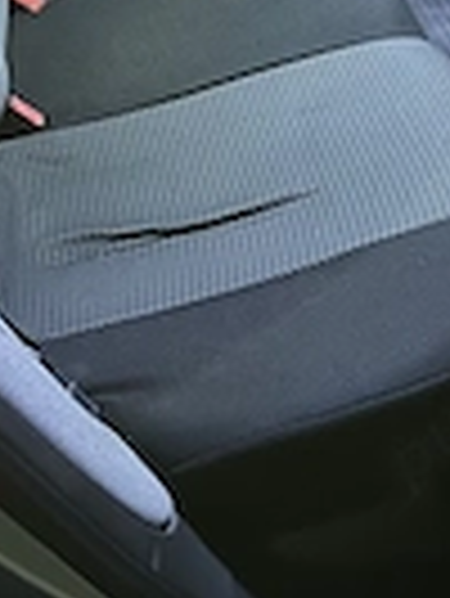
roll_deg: +1.0
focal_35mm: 72
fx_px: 1246
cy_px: 76
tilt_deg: -31.5
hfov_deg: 20.4
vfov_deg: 26.2
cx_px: 274
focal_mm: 6.86
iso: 1600
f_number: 1.78
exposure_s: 1/14
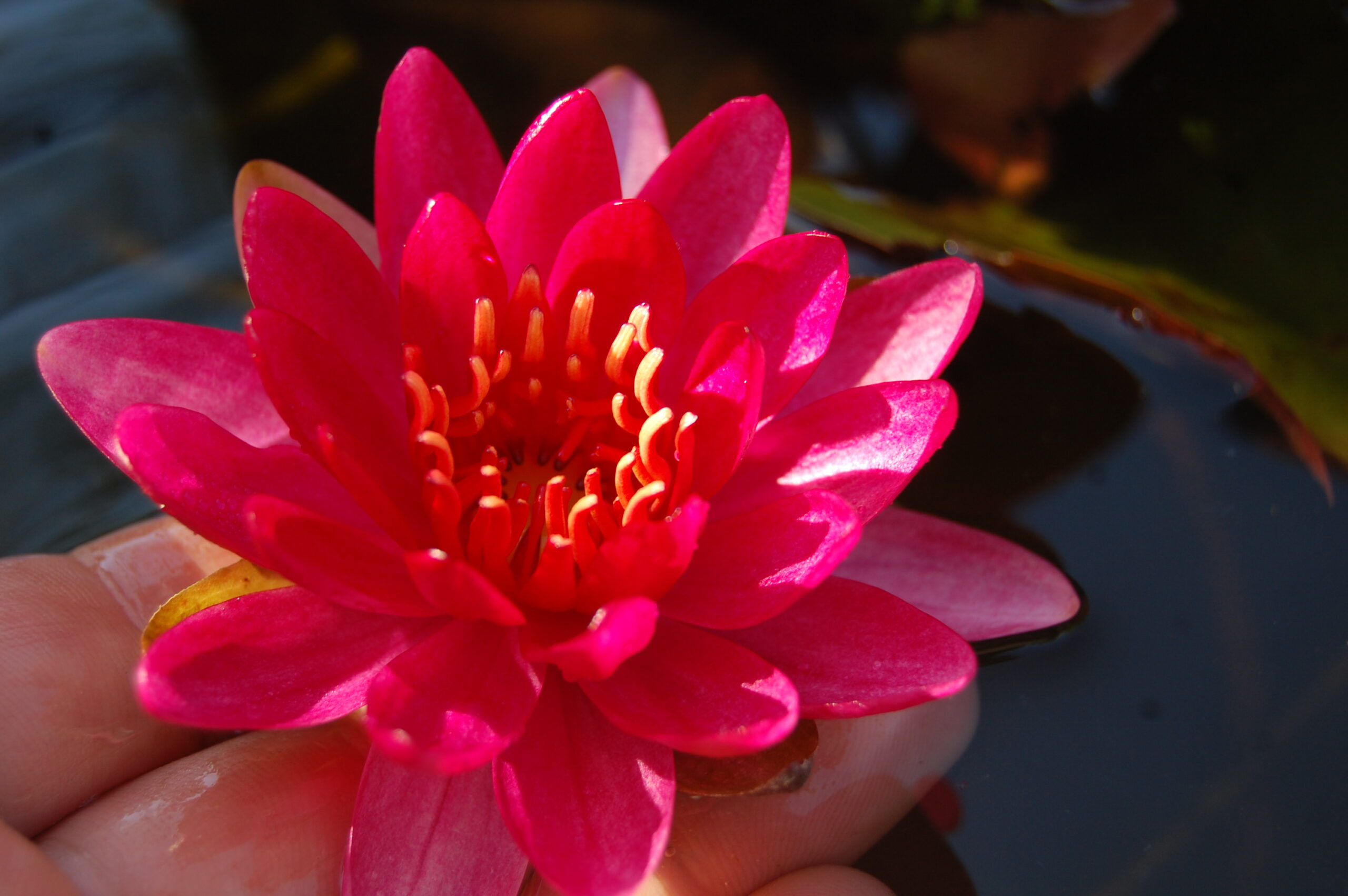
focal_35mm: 72
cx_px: 674
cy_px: 448
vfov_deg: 18.9
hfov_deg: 28.1
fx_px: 2694
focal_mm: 48
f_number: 5.6
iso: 200
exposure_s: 1/125
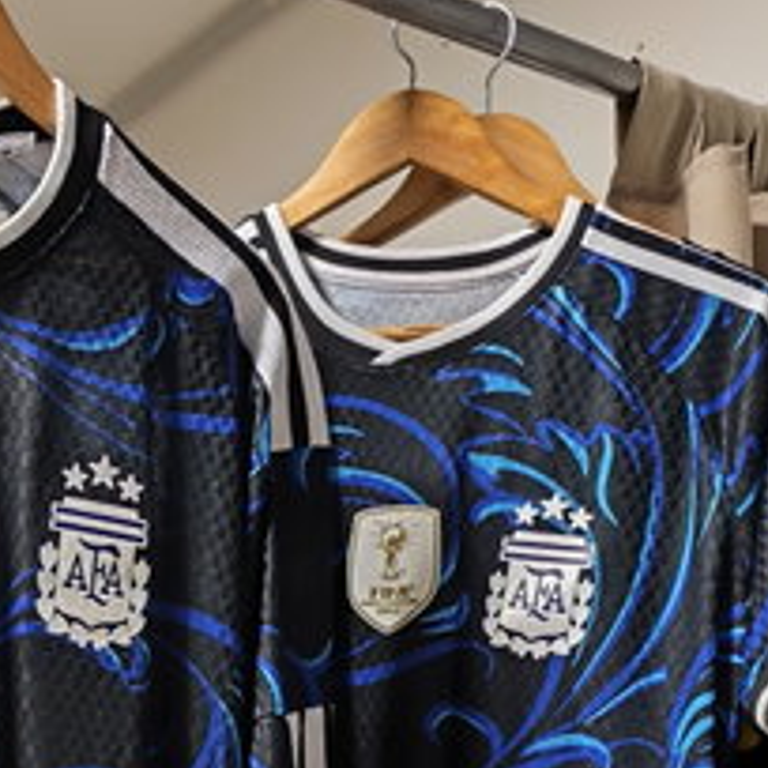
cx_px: 68
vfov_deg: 29.8
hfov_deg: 30.7
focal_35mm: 53
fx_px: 1330
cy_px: 785
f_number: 1.65
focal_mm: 6.14
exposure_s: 1/25
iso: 2500
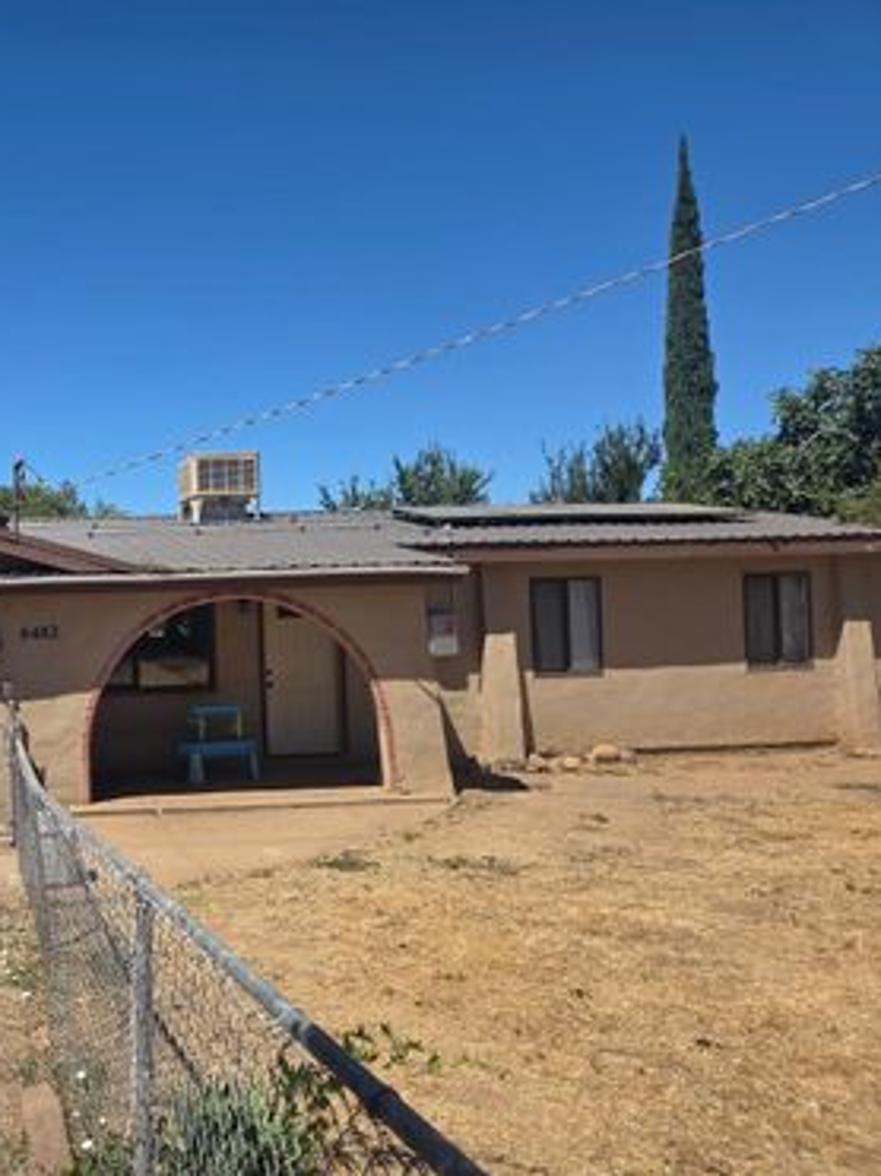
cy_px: 588
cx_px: 117
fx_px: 1053
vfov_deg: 58.4
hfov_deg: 42.3
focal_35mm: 31
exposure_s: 1/5399
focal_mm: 5.4
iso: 80
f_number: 1.8
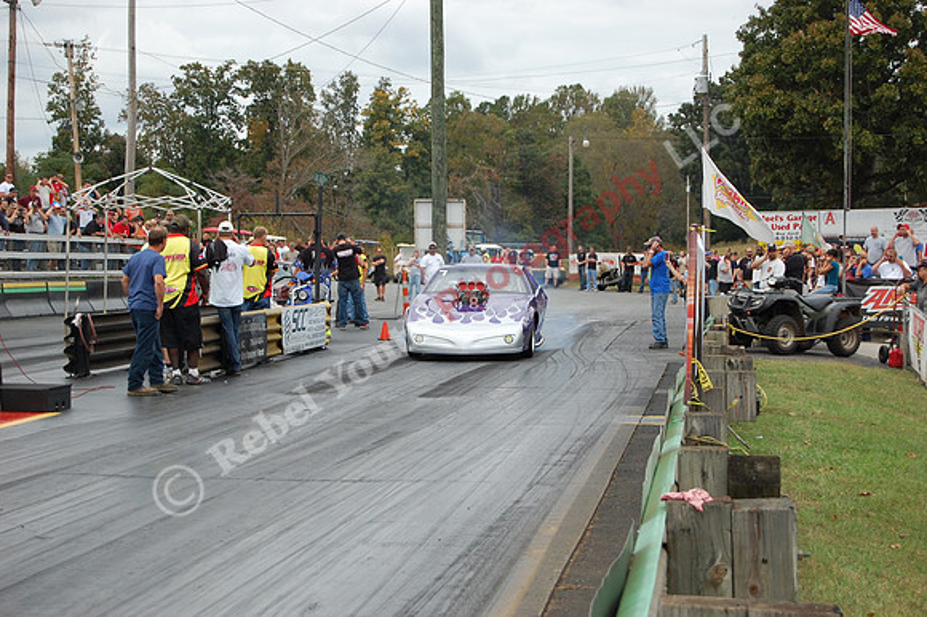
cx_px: 464
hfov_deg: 24.6
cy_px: 308
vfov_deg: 16.5
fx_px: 2123
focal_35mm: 82
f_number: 5.6
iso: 400
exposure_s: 1/800
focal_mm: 55
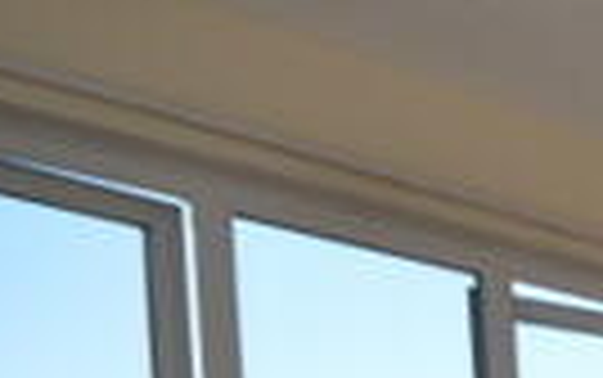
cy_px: 774
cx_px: 1400
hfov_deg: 15.8
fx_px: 1201
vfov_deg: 14.6
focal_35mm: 73
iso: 100
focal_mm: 10
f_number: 5.6
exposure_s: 1/60
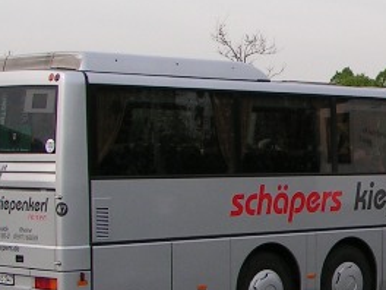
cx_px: 477
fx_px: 1282
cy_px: 173
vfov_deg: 12.9
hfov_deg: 16.3
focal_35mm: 115
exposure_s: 1/200
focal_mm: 5.8
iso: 50
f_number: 5.6
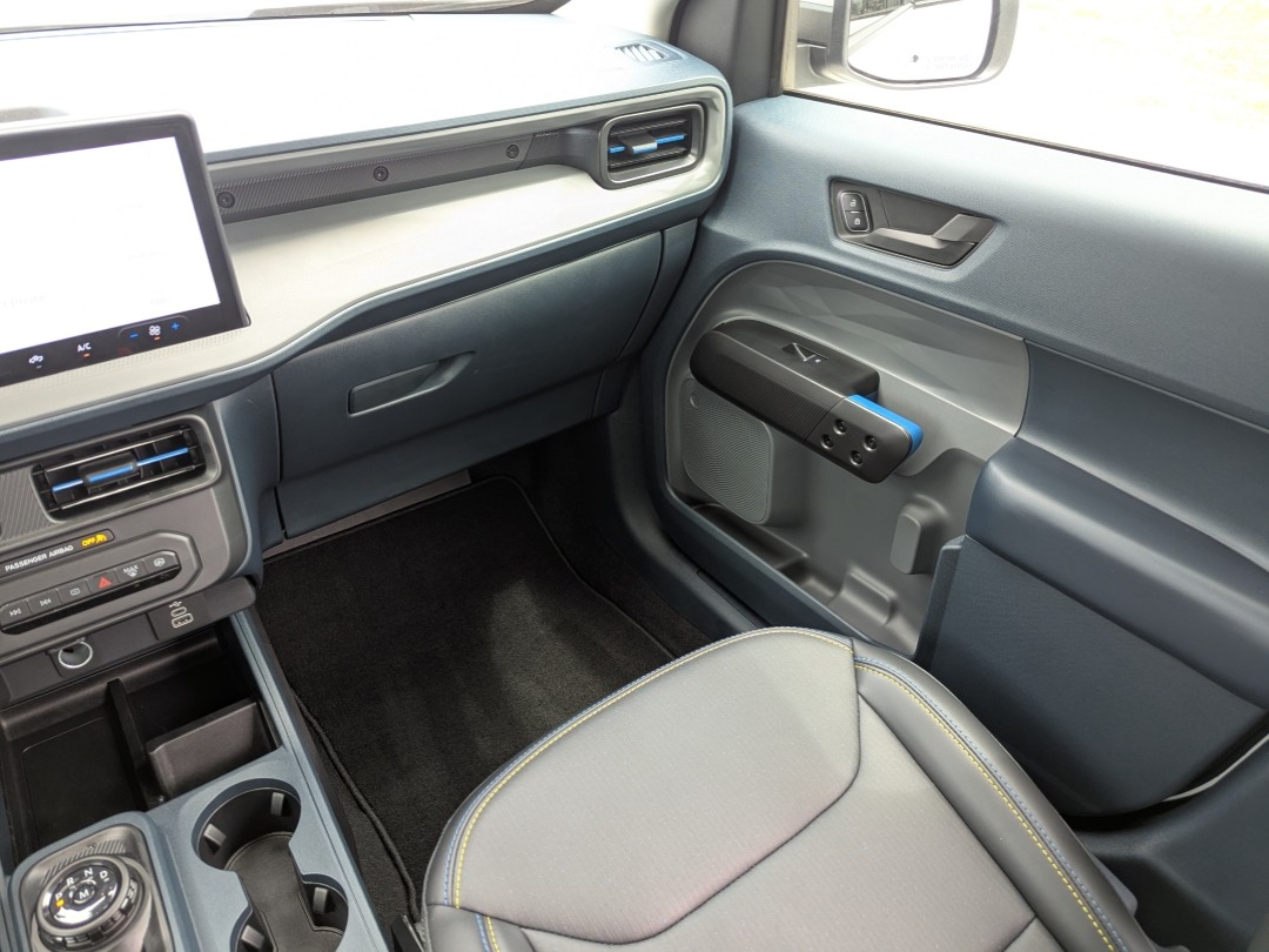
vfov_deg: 56.8
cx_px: 634
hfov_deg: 71.6
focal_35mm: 24
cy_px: 476
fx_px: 880
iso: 180
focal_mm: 6.81
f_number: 1.85
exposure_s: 1/79.9
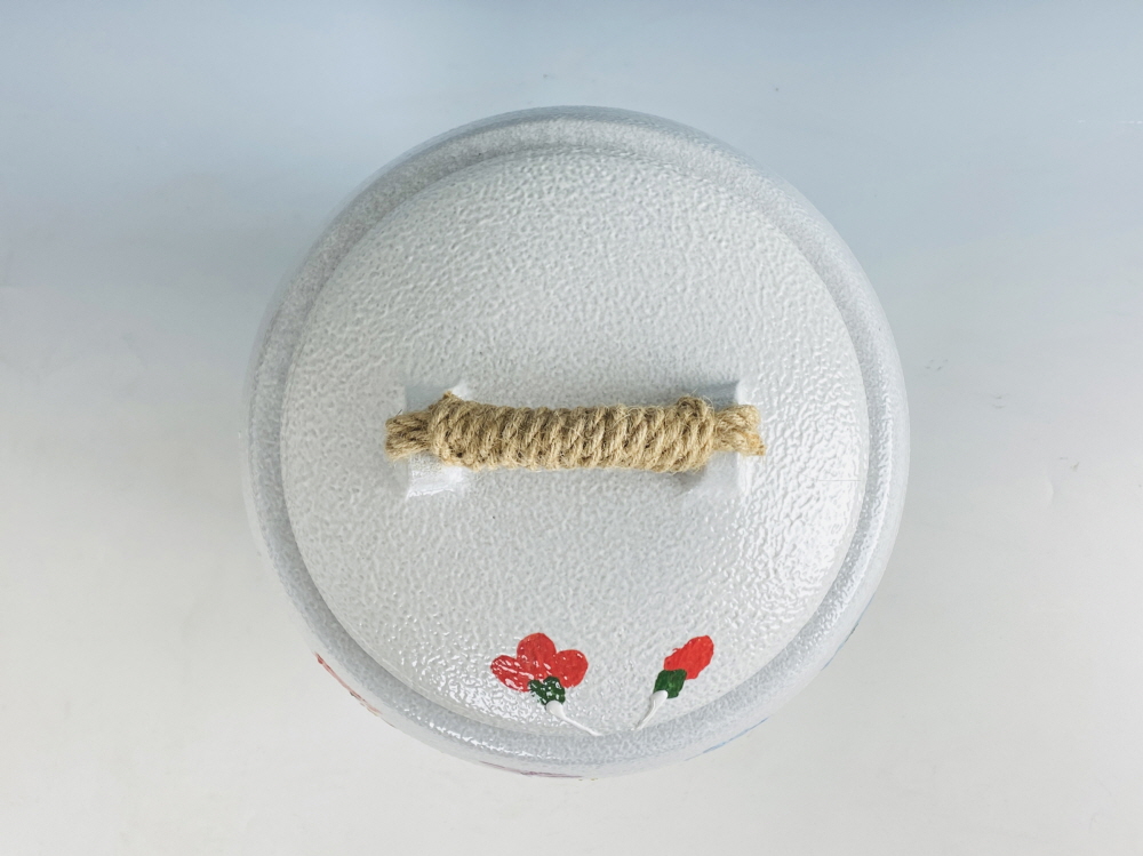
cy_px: 428
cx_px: 572
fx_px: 858
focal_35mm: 26
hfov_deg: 67.3
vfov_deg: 53.0
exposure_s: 1/120
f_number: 1.8
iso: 40
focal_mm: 4.25
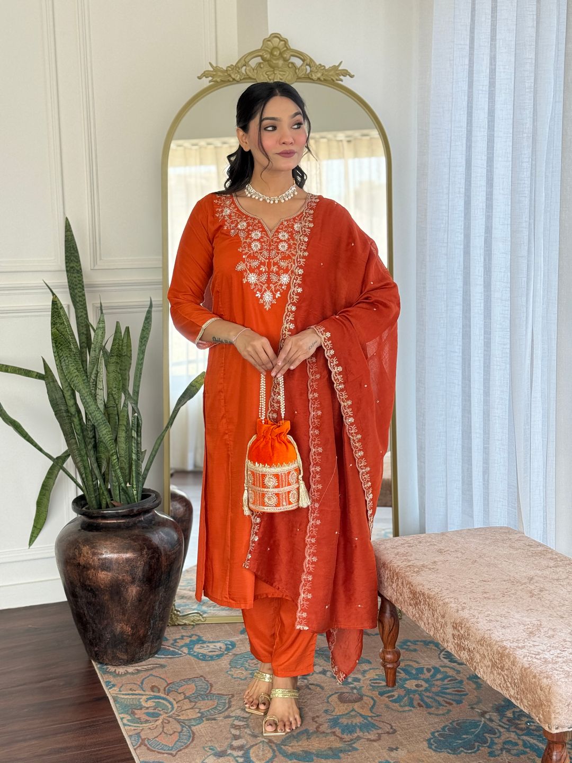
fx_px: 1058
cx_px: 286
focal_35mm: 48
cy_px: 382
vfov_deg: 39.7
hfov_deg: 30.3
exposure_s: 1/70
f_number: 1.78
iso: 160
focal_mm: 6.76
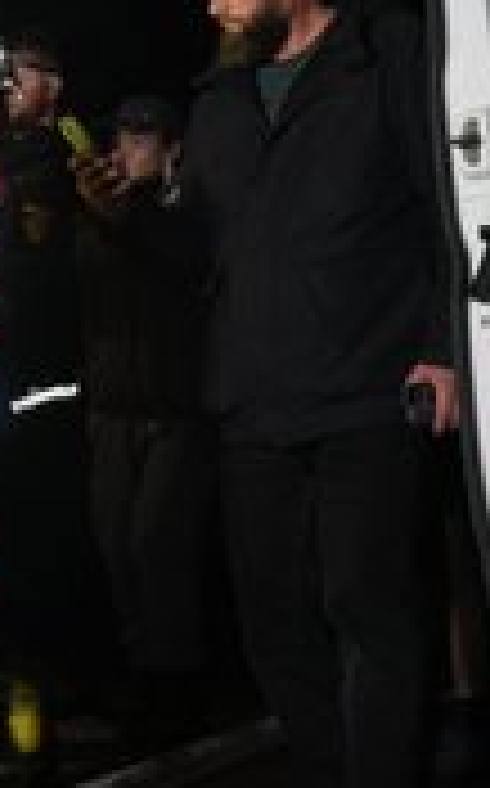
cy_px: 272
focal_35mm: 91
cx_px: -247
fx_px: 1949
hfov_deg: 13.5
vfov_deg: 22.7
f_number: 2.8
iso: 800
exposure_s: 1/40
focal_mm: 39
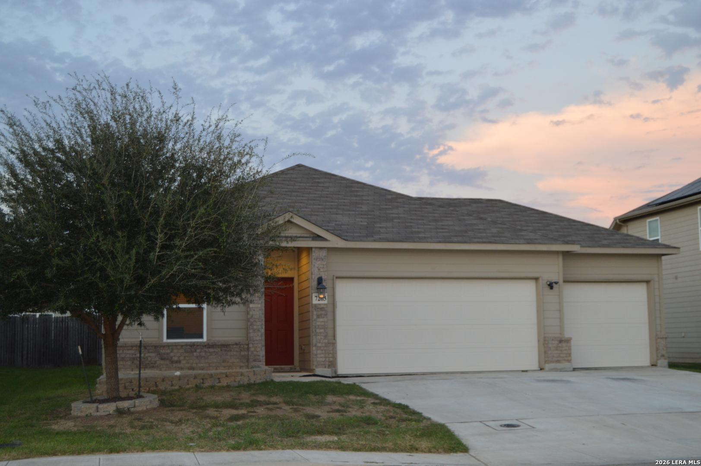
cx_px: 350
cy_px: 233
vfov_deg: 28.0
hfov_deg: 41.1
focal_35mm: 48
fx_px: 934
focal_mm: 32
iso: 560
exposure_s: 1/60
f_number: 4.5
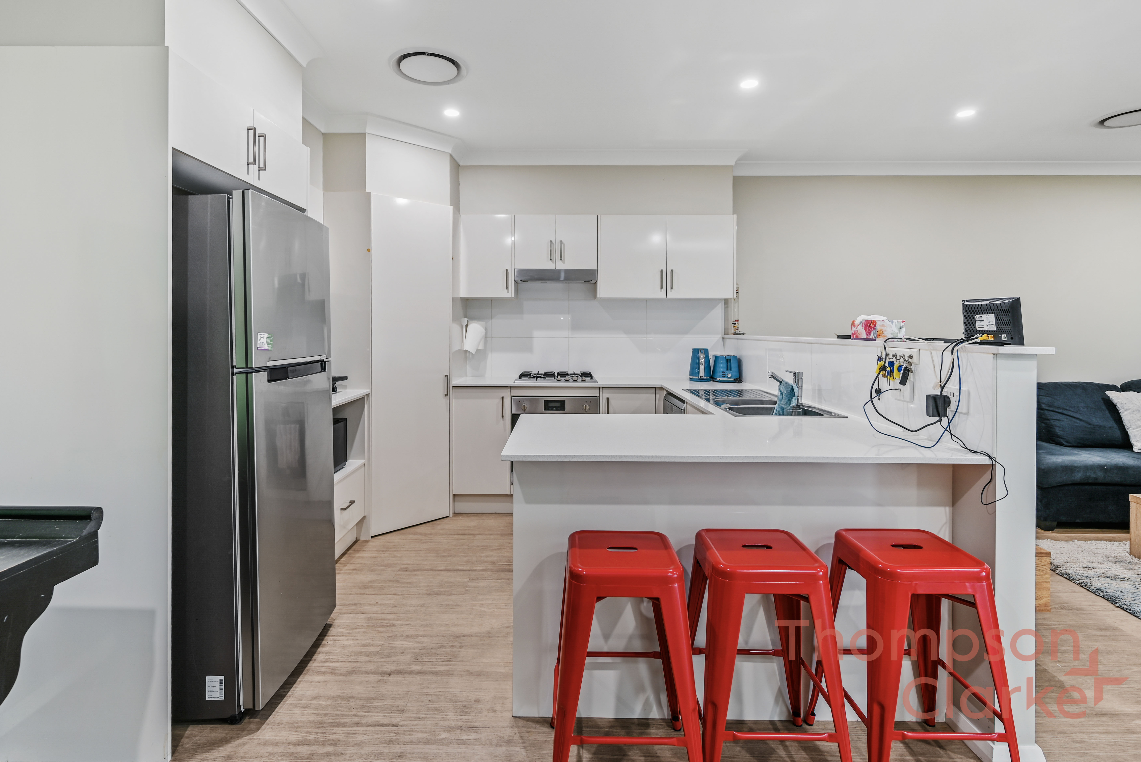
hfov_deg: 93.2
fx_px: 539
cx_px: 554
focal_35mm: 17
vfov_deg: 70.4
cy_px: 361
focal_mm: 16
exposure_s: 1/2.5
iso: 100
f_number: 4
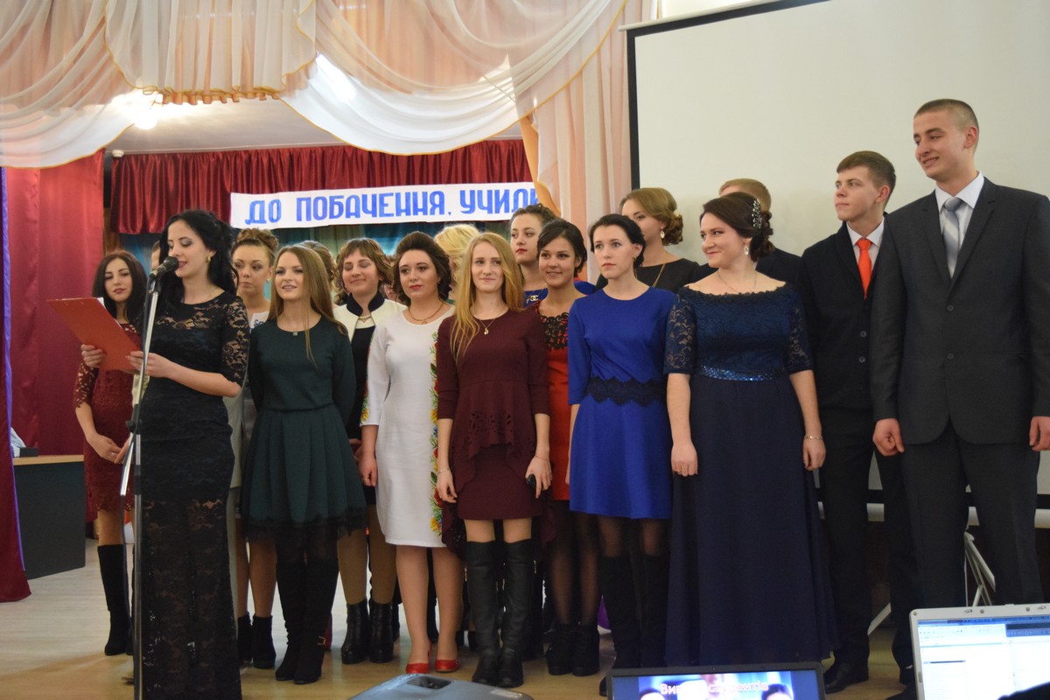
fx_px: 1225
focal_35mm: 42
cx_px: 525
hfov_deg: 46.4
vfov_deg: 31.9
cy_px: 350
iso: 3600
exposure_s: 1/60
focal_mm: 28
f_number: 4.2
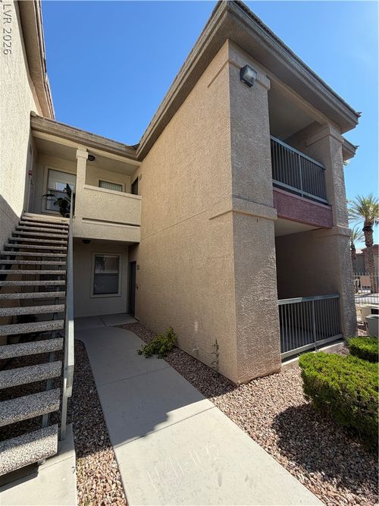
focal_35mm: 14
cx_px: 190
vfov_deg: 102.1
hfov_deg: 85.7
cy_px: 253
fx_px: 204
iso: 40
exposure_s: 1/613
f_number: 2.2
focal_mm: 2.22
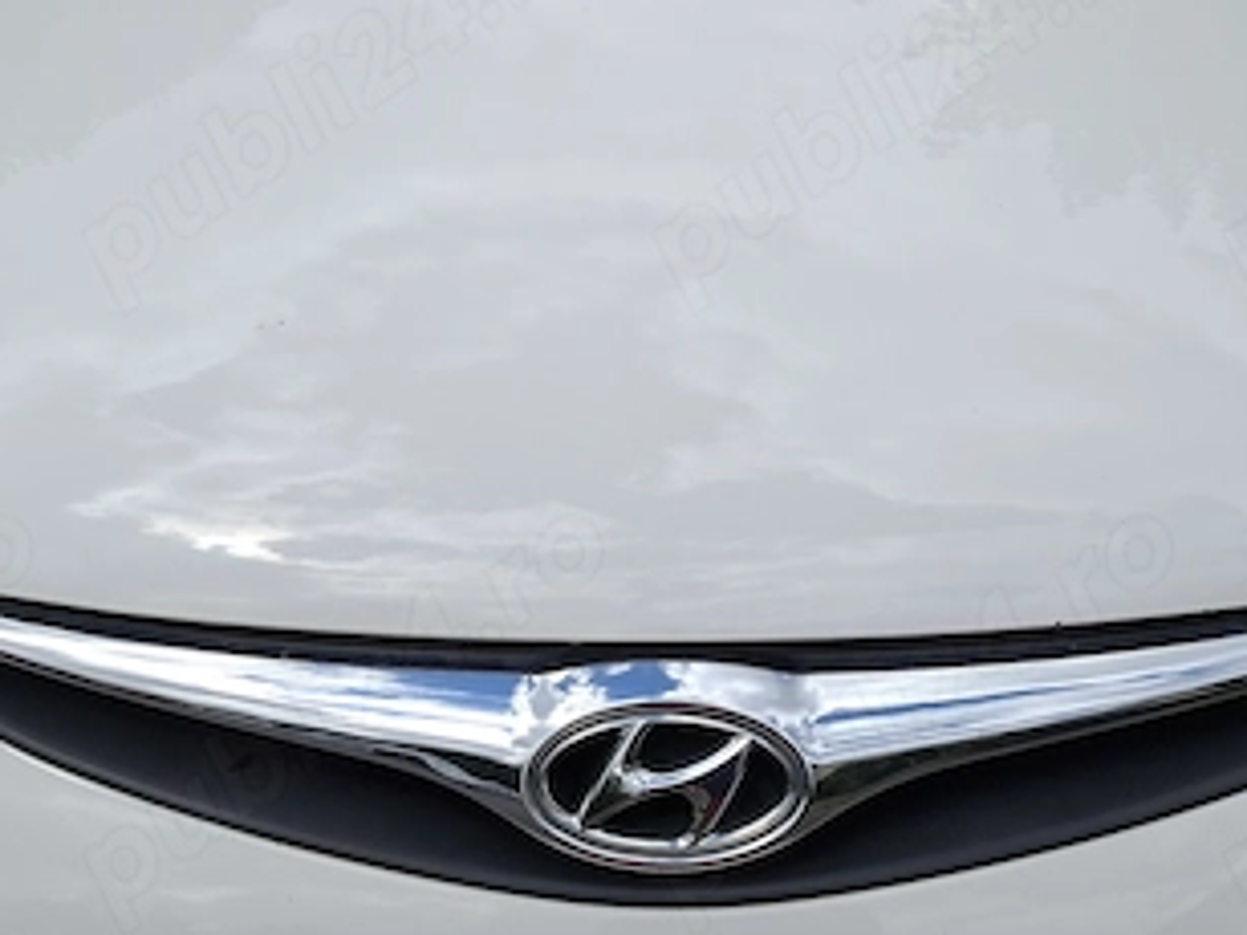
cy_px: 130
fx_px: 1620
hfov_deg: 42.1
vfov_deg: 31.0
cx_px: 626
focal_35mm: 45
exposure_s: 1/2387
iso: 50
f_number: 1.8
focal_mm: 5.54
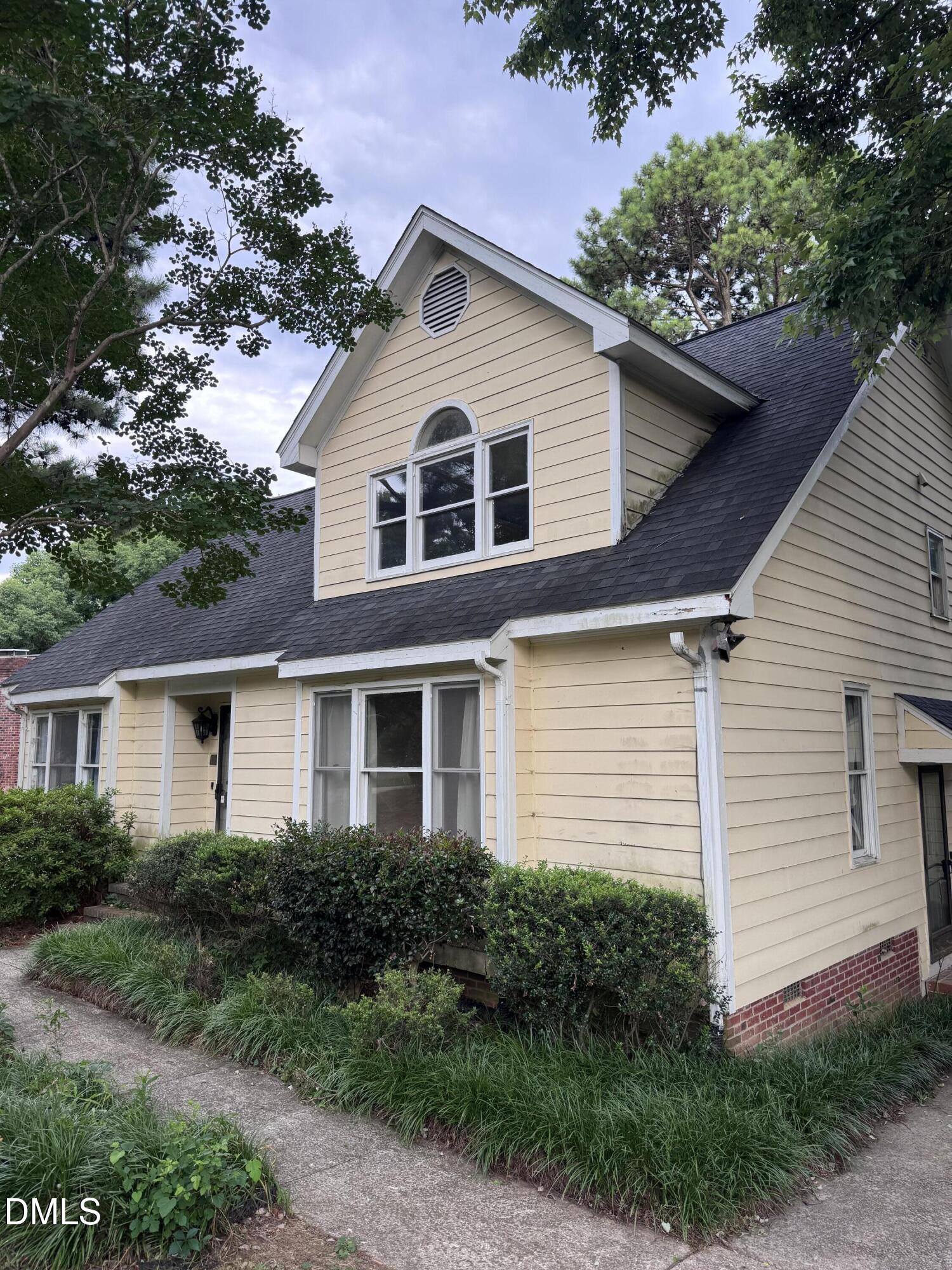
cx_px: 476
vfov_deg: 71.6
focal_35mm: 24
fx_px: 880
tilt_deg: +7.7
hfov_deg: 56.8
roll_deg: +0.6
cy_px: 635
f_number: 1.78
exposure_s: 1/121
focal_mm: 6.76
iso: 64
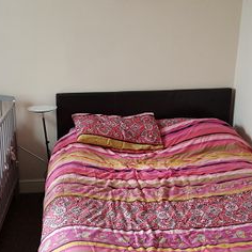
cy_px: 108
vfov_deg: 42.7
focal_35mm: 39
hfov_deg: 42.6
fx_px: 321
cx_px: 97
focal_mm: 4.2
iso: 200
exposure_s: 1/40
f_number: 1.7
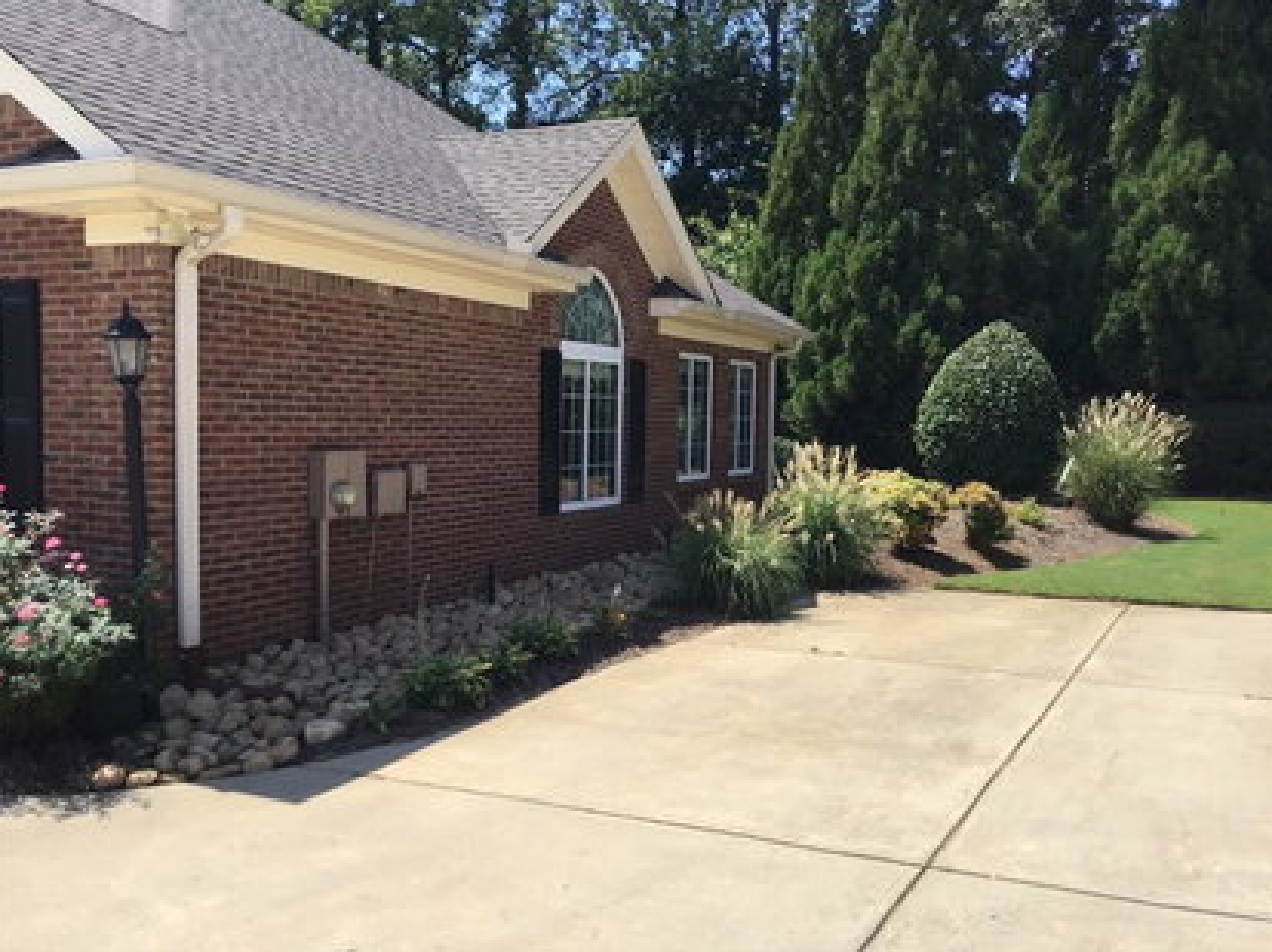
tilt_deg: -2.3
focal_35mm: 32
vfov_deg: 44.1
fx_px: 1175
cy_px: 467
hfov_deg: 56.8
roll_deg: -1.8
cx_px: 644
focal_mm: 3.3
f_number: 2.4
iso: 25
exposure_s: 1/1116
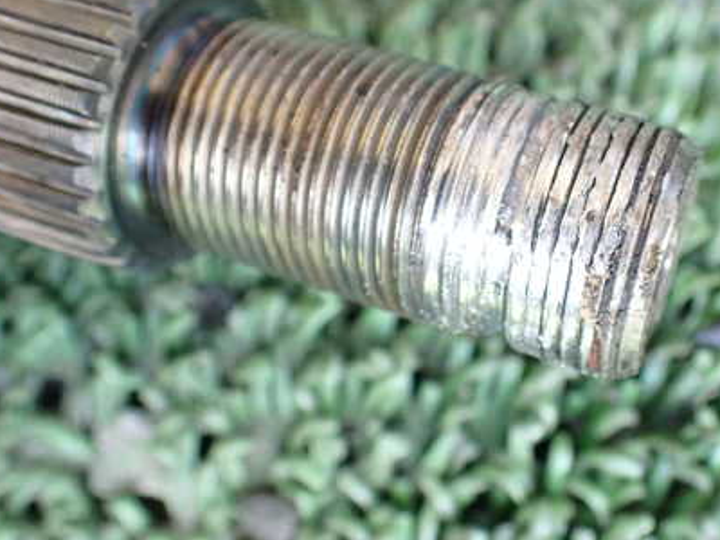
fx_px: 936
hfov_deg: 41.5
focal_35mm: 45
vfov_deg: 32.2
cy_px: 239
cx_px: 488
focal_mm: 5.4
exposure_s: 1/125
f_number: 2.3
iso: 800
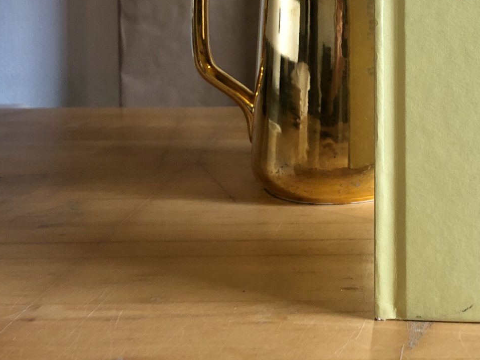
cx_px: 467
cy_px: -23
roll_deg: -0.4
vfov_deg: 23.1
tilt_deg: -1.9
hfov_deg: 30.2
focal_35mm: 60
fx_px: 832
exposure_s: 1/30
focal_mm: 3.99
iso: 40
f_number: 1.8
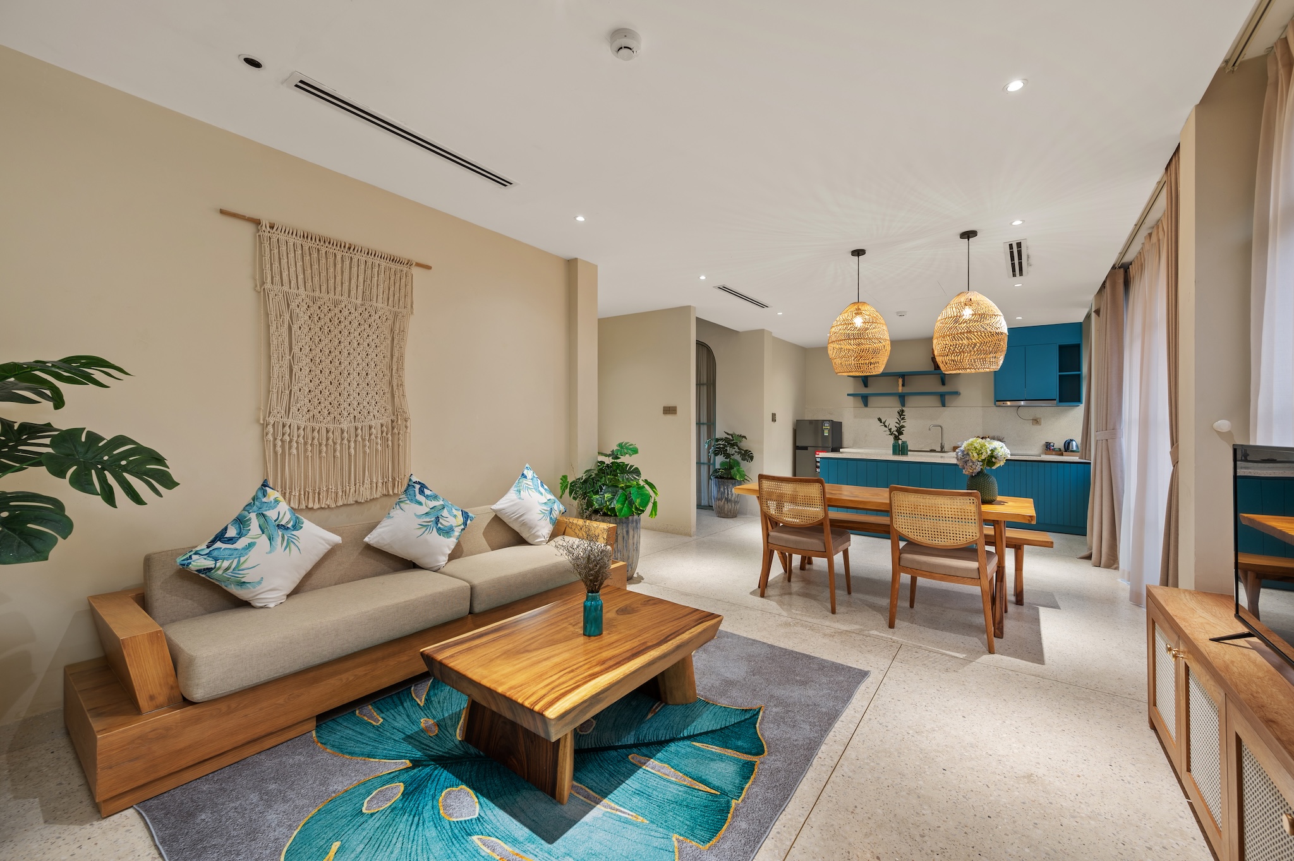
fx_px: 503
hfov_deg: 104.3
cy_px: 430
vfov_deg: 81.1
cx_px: 647
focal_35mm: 14
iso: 160
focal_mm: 14
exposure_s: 2
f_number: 8
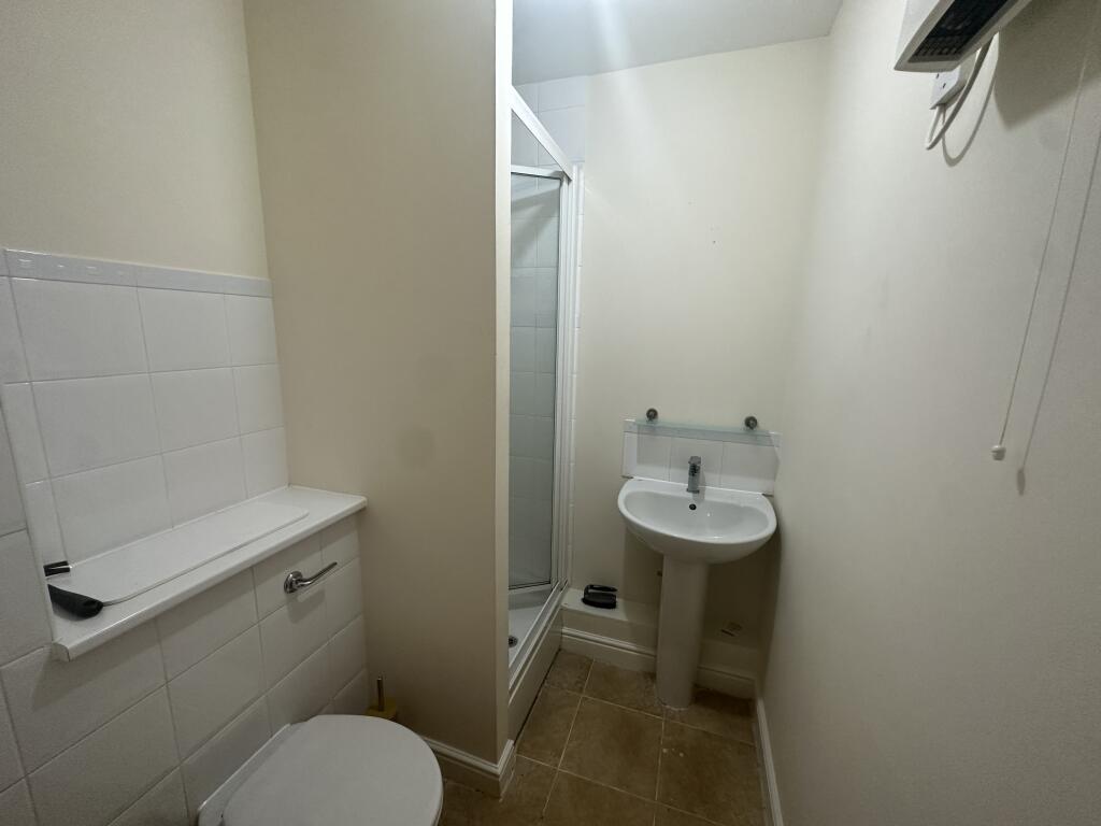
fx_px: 445
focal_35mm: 14
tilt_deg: -12.7
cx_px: 550
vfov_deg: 85.7
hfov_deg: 102.1
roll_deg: -2.3
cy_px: 413
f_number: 2.2
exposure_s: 1/100
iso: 200
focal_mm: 2.22
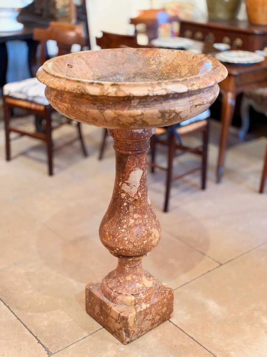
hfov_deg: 30.3
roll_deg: -1.3
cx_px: 134
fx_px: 494
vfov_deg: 39.7
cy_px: 178
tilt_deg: -24.6
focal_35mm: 48
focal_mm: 6.93
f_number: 1.48
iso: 250
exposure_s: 1/33
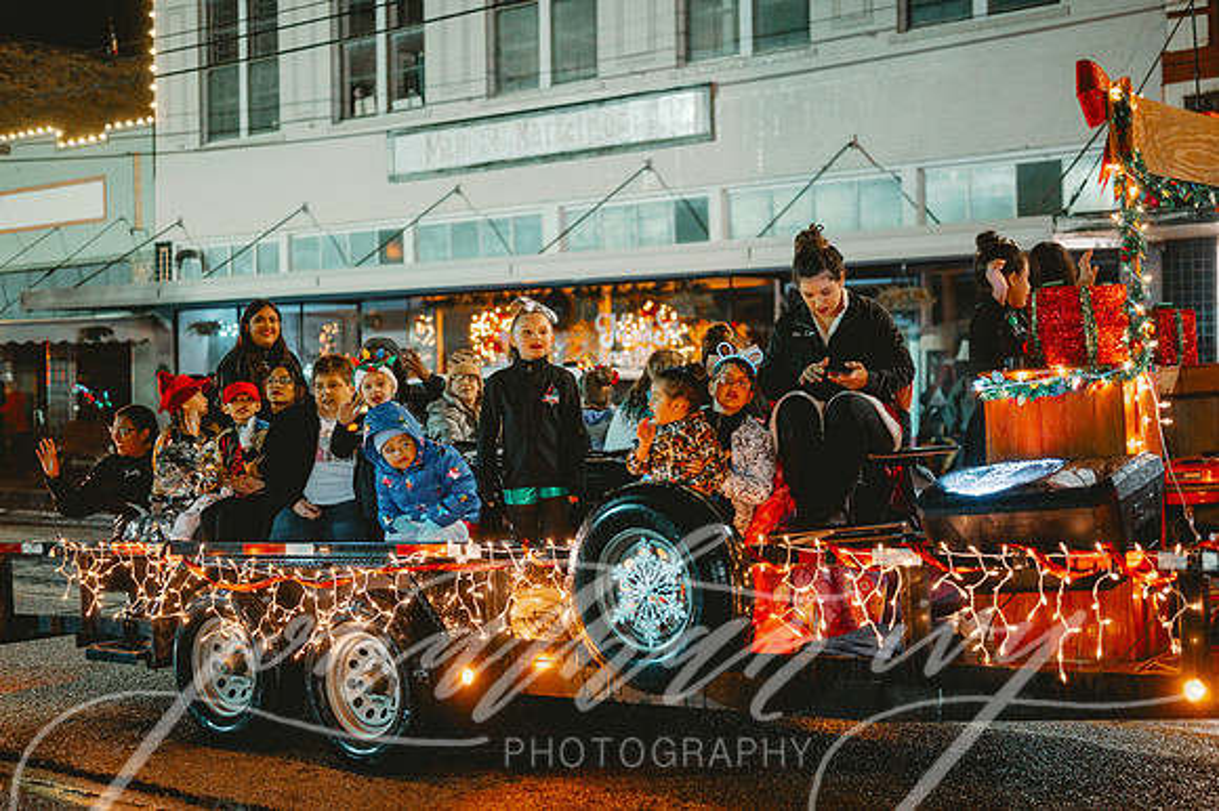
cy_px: 406
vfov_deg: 27.0
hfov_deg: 39.6
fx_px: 1692
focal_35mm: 50
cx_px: 610
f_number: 1.8
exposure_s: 1/200
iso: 2500
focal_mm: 50
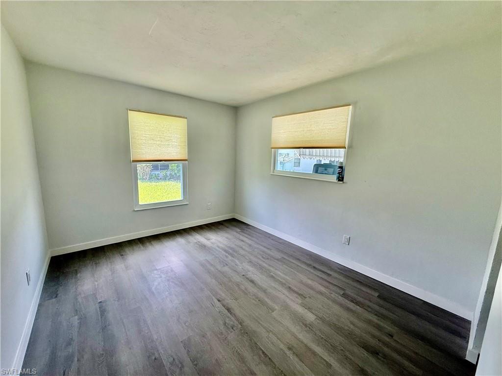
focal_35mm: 14
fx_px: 203
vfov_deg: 85.7
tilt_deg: -9.0
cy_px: 188
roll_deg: -2.3
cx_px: 251
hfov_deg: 102.1
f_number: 2.2
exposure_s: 1/120
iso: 100
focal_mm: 2.22
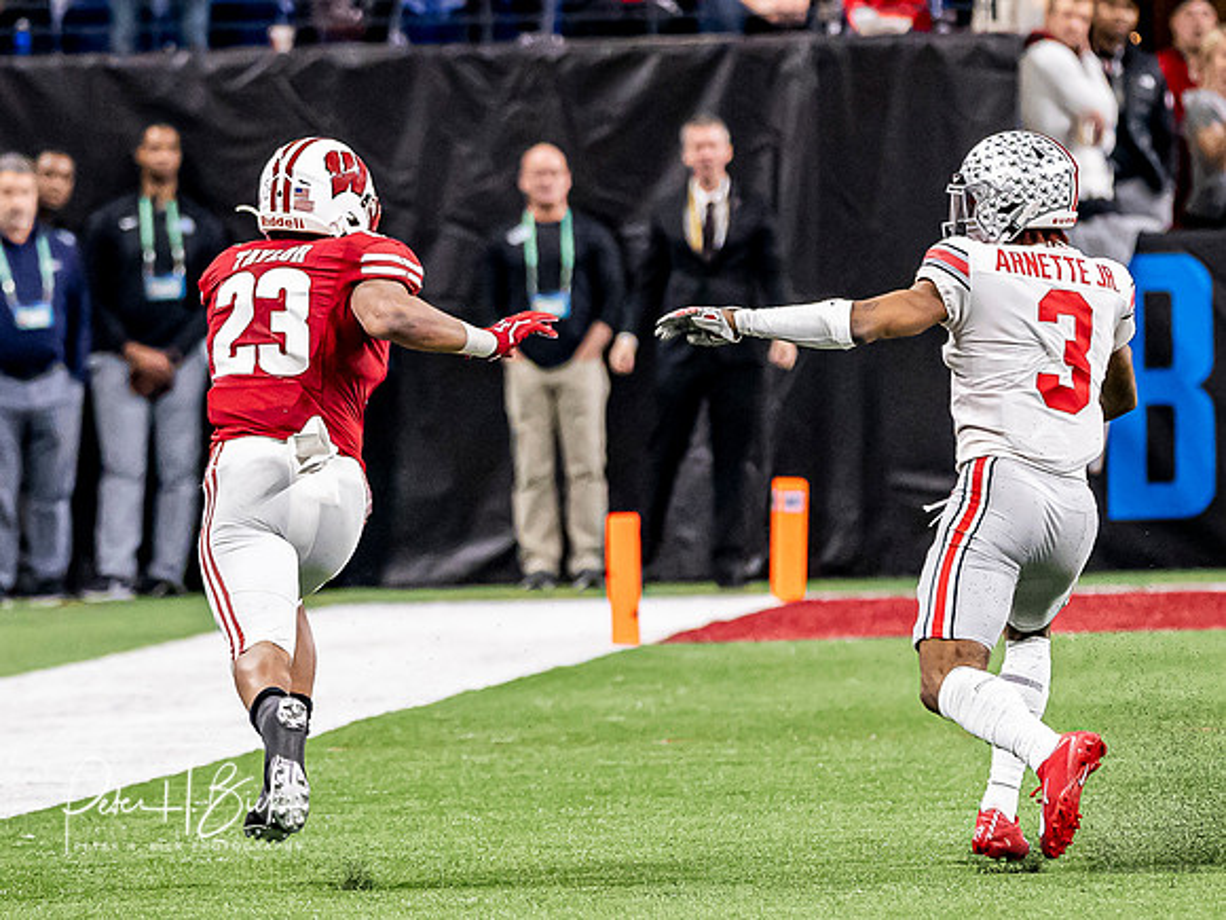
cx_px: 507
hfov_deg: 2.2
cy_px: 513
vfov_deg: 1.7
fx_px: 31384
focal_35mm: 886
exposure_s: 1/1000
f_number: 2.8
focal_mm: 200
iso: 2000
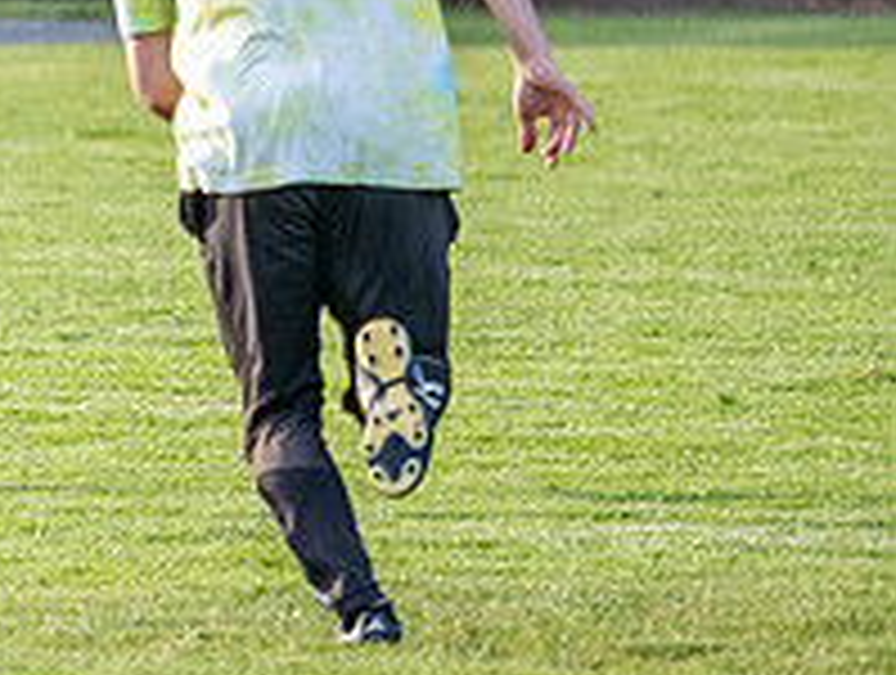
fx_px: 26553
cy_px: -10
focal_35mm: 1024
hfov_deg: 1.9
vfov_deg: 1.5
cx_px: -599
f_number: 2.8
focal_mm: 150
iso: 500
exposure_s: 1/1000
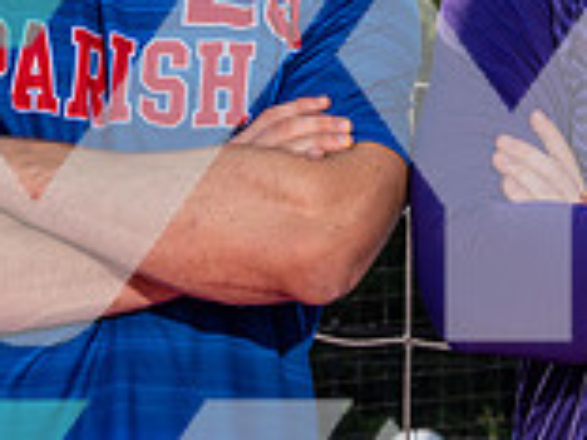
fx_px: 3815
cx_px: 666
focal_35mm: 225
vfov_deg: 6.6
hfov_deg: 8.7
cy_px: 145
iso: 125
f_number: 10
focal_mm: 63
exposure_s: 1/250
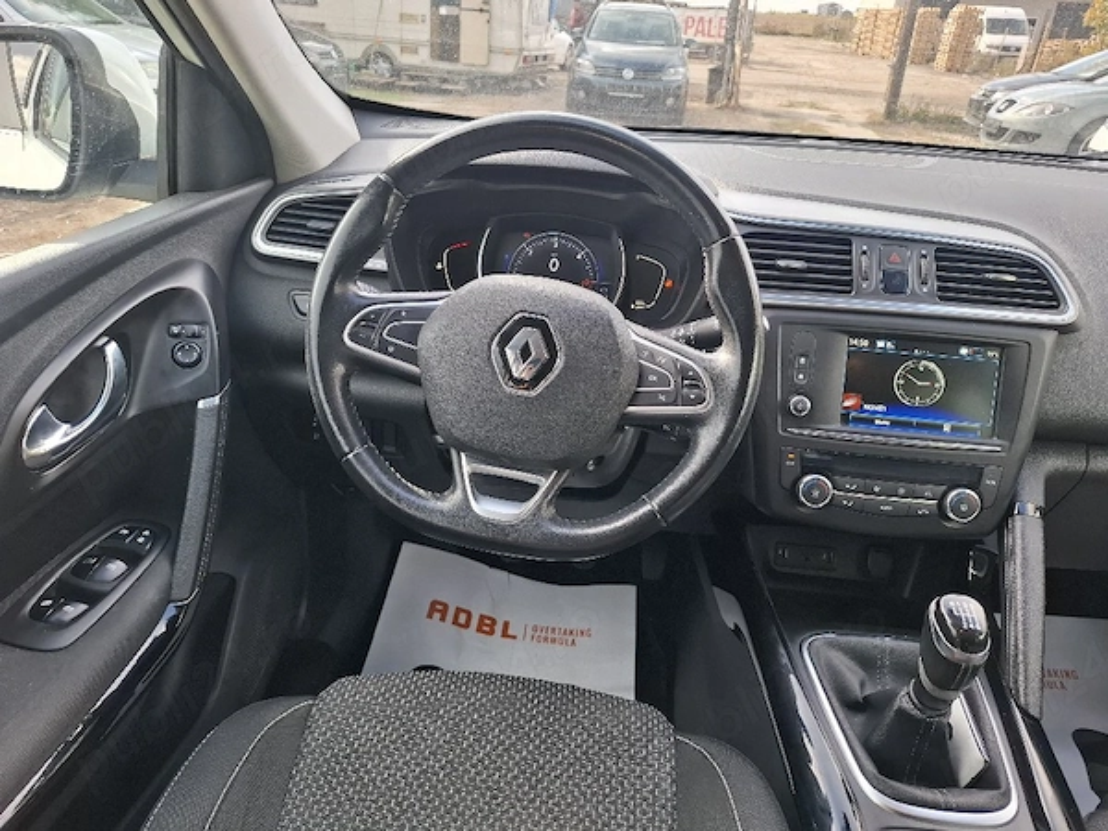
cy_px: 416
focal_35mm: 23
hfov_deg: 73.9
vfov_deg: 58.9
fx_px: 736
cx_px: 554
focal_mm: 5.54
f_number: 1.8
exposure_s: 1/100
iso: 50
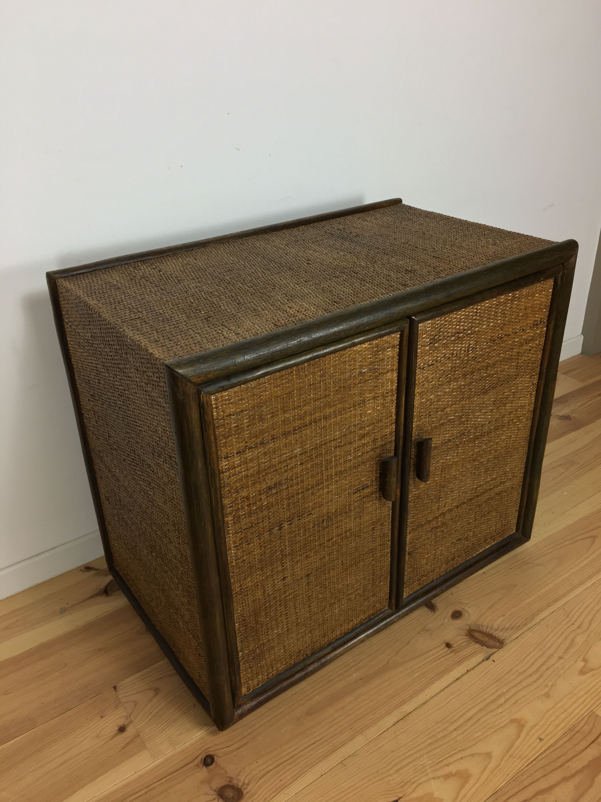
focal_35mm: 29
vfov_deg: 61.7
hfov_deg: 48.2
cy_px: 401
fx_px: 671
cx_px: 300
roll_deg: +2.1
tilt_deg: -29.9
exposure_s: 1/33
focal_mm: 4.15
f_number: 2.2
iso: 64
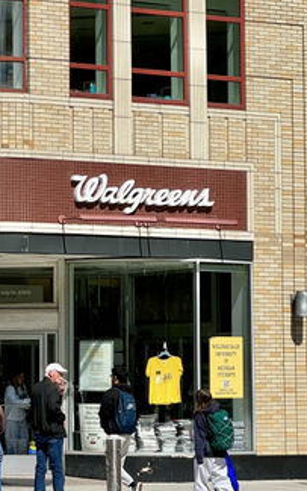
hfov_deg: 8.1
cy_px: 179
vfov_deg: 13.0
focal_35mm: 161
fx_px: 2151
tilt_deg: +6.7
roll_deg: -0.3
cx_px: -29
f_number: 2.8
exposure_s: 1/1119
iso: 25
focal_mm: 9
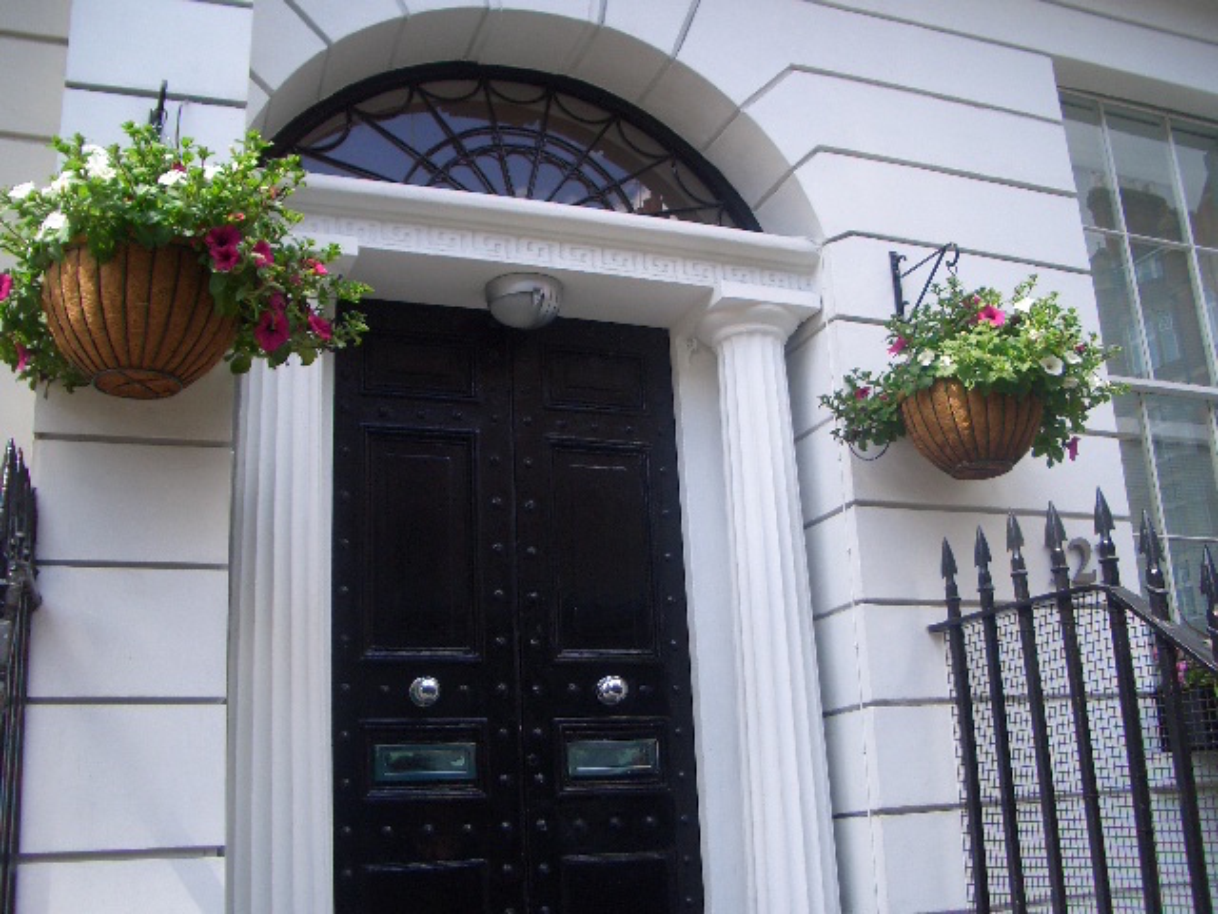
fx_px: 1232
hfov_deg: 52.6
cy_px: 457
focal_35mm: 35
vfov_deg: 40.7
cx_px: 609
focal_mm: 5.8
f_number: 2.6
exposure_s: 1/250
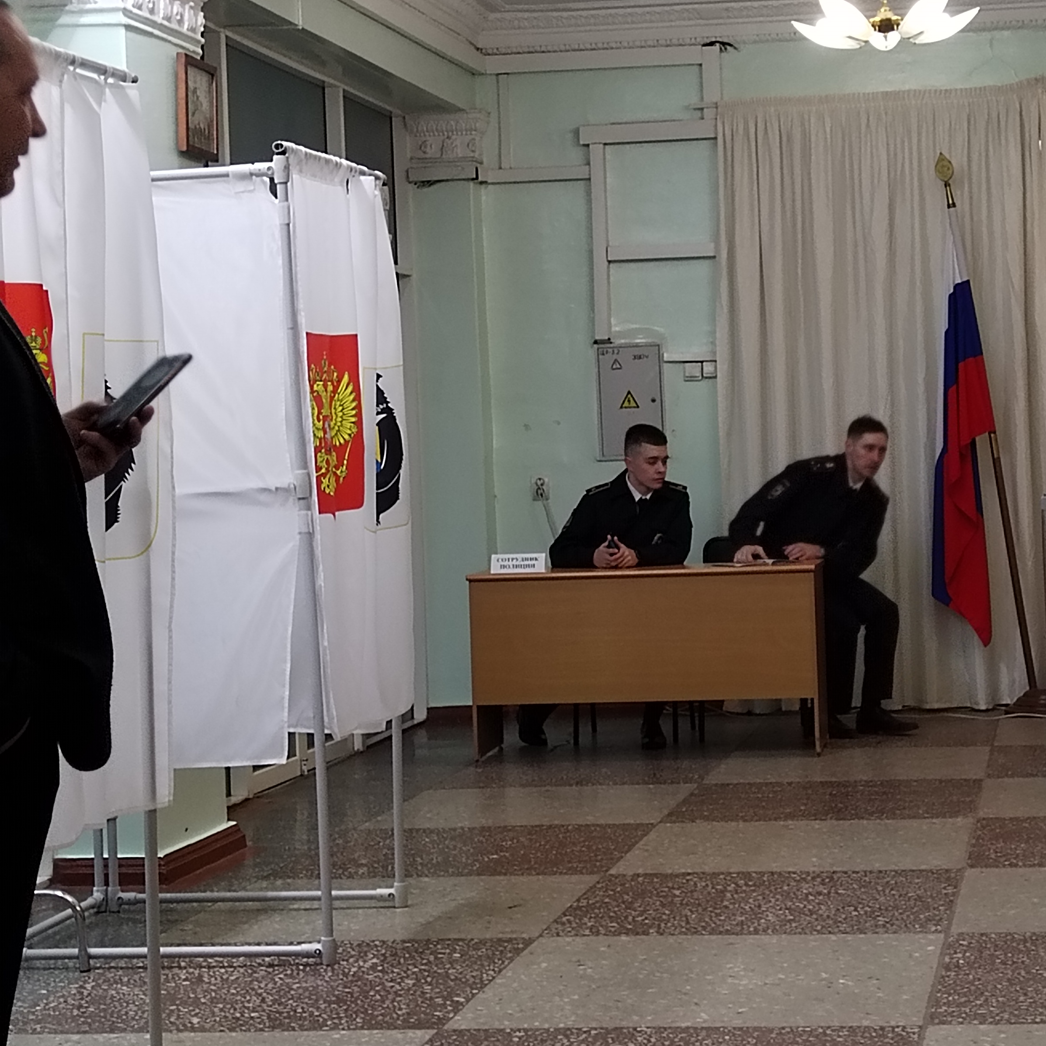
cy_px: 447
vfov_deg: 21.6
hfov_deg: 21.6
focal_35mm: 80
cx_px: 670
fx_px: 2735
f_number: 1.8
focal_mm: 4.75
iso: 367
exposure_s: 1/50
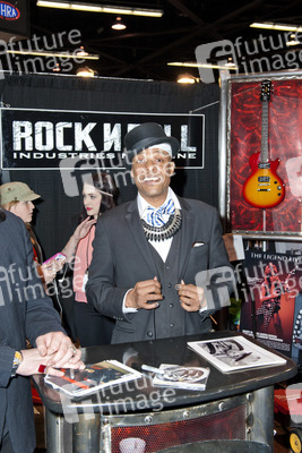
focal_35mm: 38
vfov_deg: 50.7
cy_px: 226
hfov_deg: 35.1
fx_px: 478
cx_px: 151
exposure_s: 1/320
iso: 500
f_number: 5
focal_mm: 38
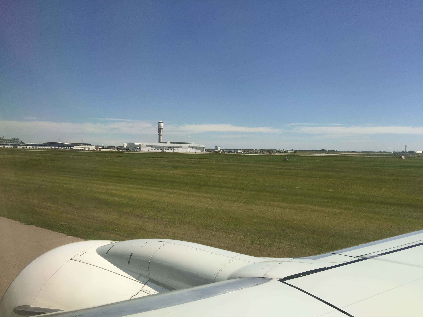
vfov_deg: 48.2
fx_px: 354
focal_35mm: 29
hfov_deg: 61.7
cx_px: 212
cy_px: 158
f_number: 2.2
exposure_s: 1/2198
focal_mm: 4.15
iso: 32
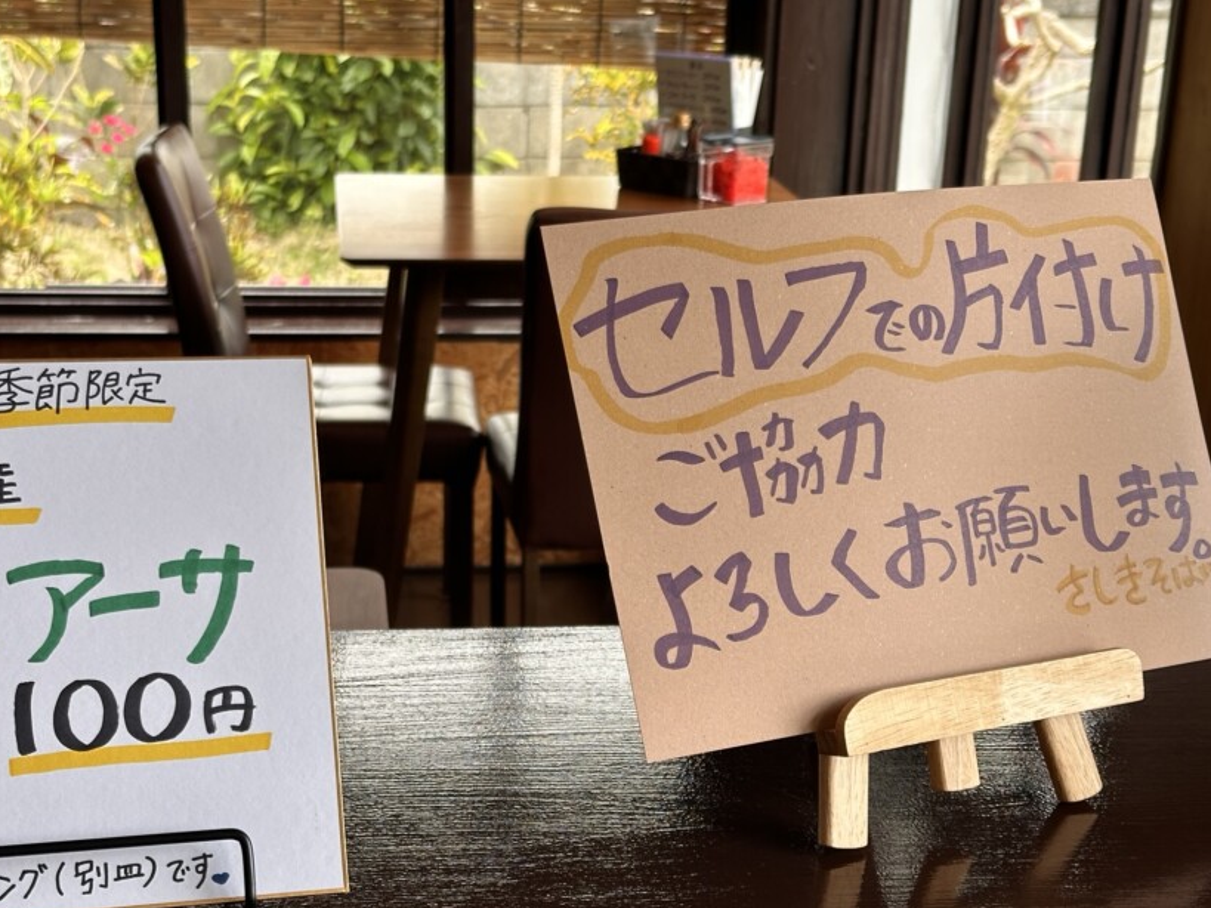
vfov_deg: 24.4
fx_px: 2099
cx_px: 552
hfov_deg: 32.2
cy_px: 541
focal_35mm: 60
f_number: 1.78
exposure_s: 1/186
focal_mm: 6.86
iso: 50
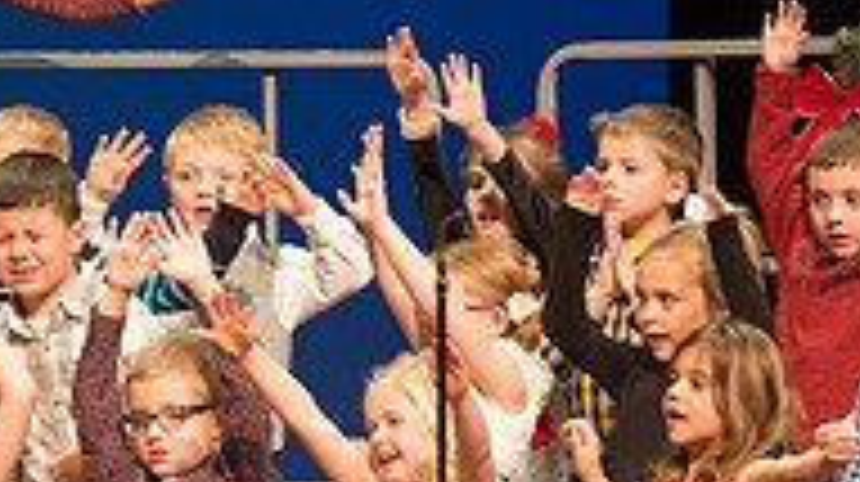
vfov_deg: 1.9
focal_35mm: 637
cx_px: 266
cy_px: 651
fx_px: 14512
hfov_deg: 3.4
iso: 2500
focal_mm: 200
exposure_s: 1/200
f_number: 2.8
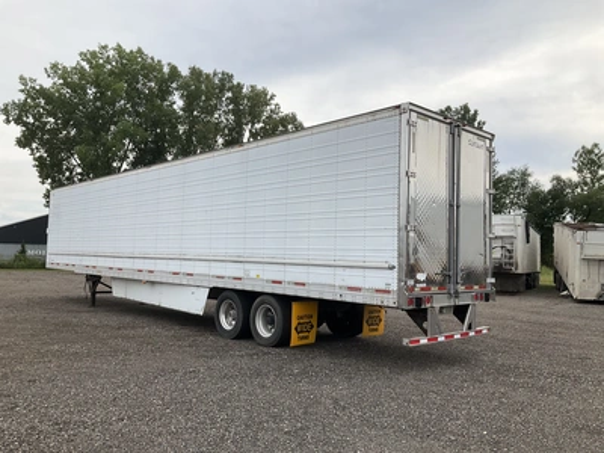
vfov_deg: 48.2
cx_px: 302
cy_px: 226
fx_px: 506
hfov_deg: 61.7
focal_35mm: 29
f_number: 1.8
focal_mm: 3
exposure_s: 1/1848
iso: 25
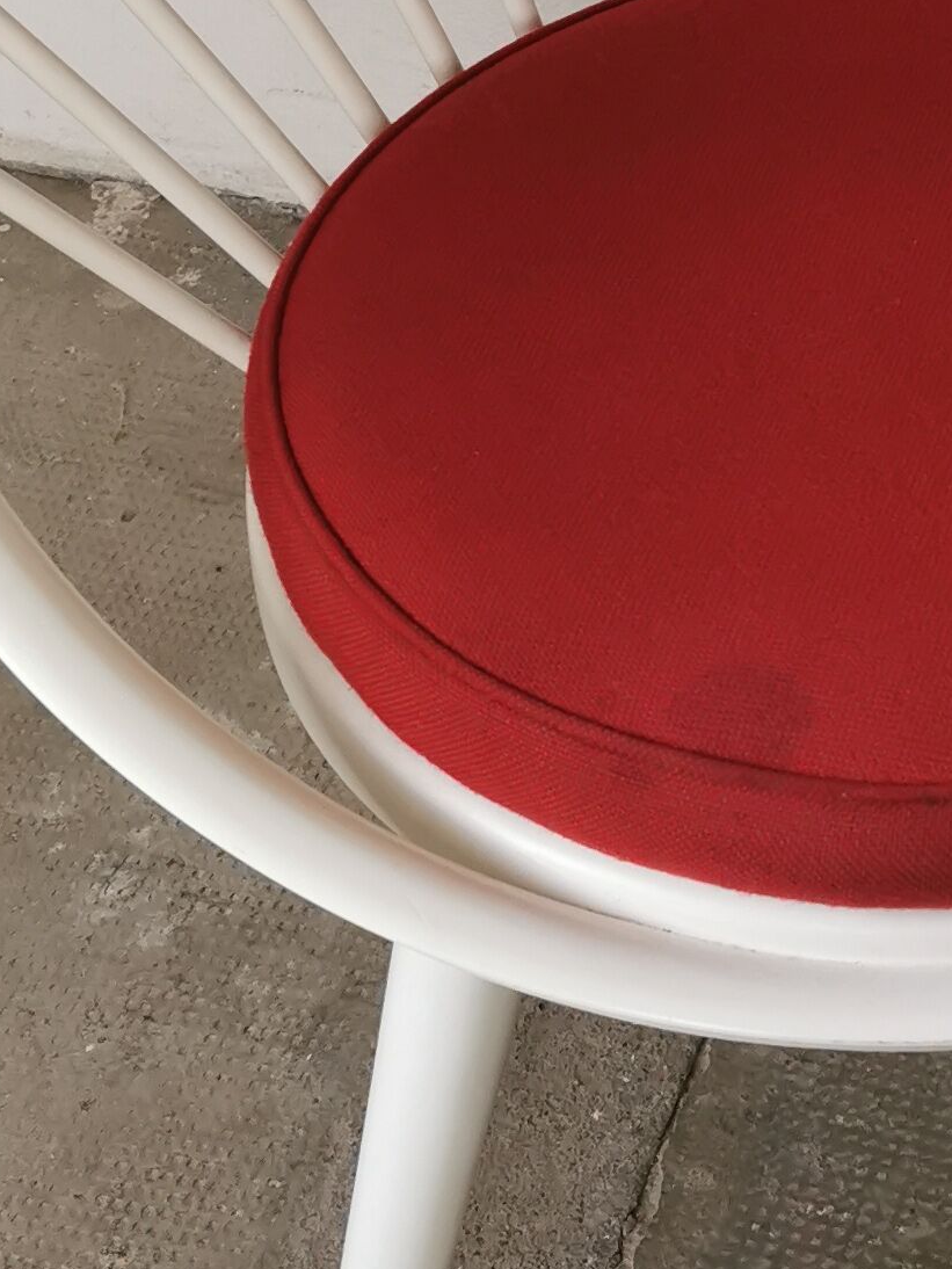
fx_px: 3299
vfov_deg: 20.7
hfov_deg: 16.1
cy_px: -135
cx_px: 964
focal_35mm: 90
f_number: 1.6
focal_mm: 5.56
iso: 160
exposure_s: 1/100
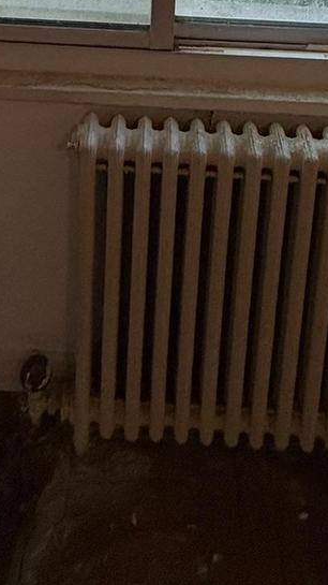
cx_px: 141
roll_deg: -1.5
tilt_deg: -10.7
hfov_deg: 27.6
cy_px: -213
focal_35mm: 43
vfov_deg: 32.4
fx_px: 666
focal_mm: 2.22
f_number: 2.2
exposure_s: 1/120
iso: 64
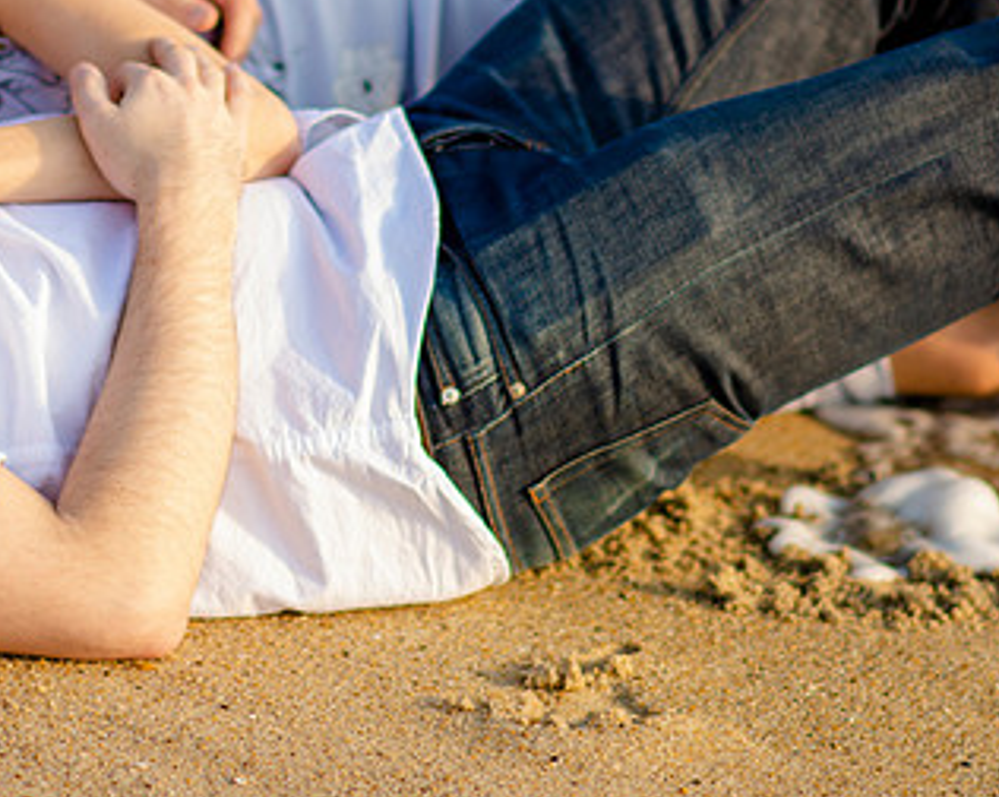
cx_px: 193
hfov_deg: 8.8
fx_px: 6497
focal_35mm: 220
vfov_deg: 7.0
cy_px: 232
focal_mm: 85
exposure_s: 1/1250
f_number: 1.8
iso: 160
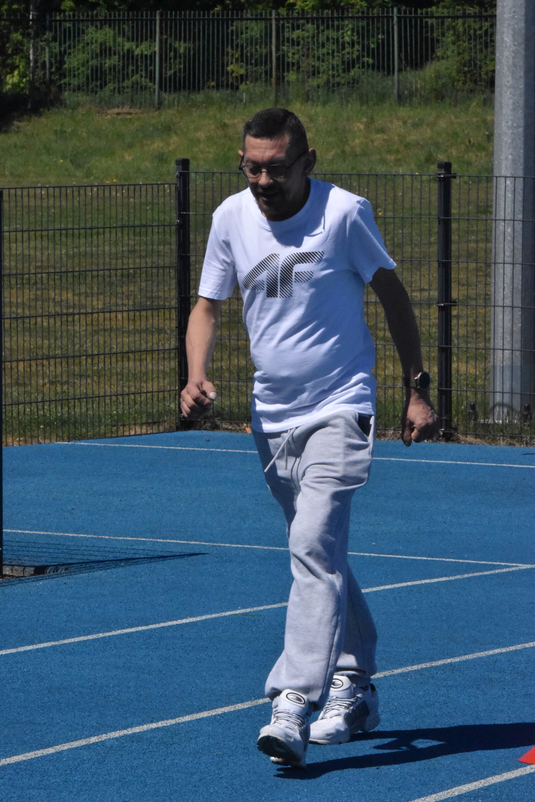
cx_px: 268
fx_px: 5181
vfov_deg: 8.9
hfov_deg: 5.9
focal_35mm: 232
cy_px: 401
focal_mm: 155
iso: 5000
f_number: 25
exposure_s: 1/4000
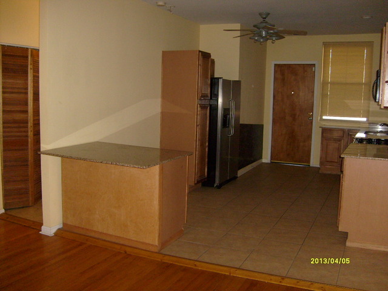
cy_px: 146
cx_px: 194
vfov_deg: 40.7
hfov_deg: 52.6
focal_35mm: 35
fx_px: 392
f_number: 2.8
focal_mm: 5.8
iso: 160
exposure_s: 1/45
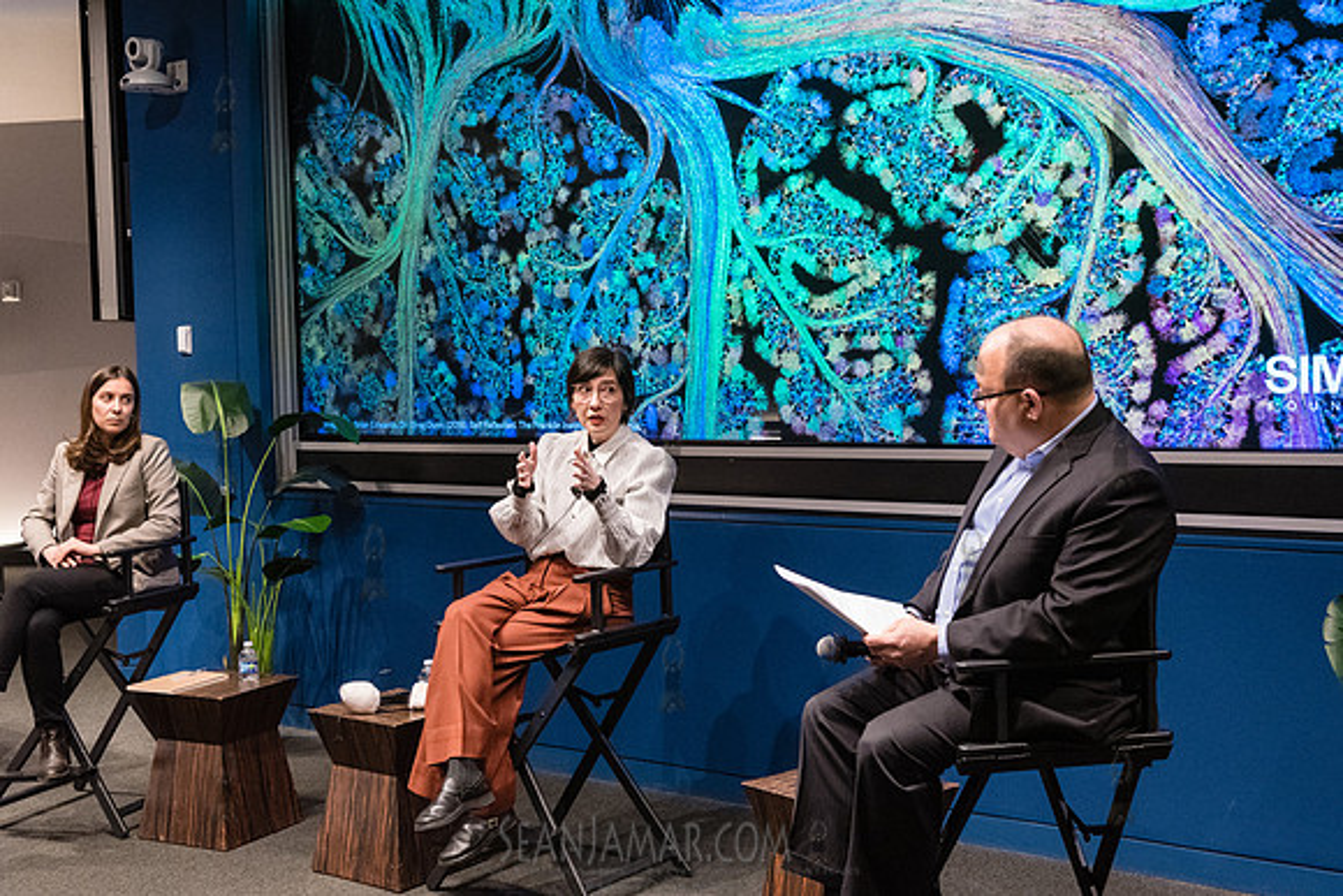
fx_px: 1655
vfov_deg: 30.3
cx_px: 713
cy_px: 445
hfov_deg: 44.2
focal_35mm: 44
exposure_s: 1/200
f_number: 4
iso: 6400
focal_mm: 40
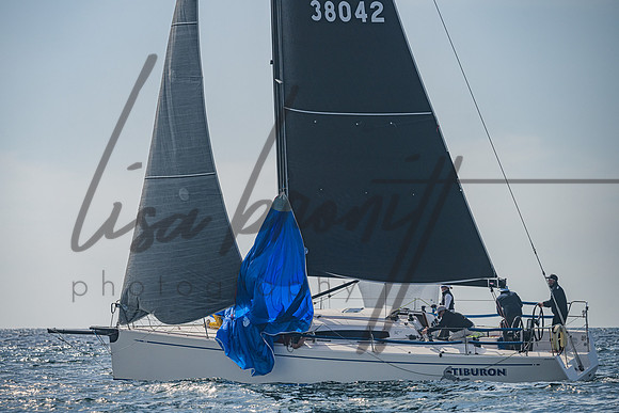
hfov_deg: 8.6
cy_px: 190
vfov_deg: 5.7
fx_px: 4127
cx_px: 288
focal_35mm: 240
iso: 320
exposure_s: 1/5000
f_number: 6.3
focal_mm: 220
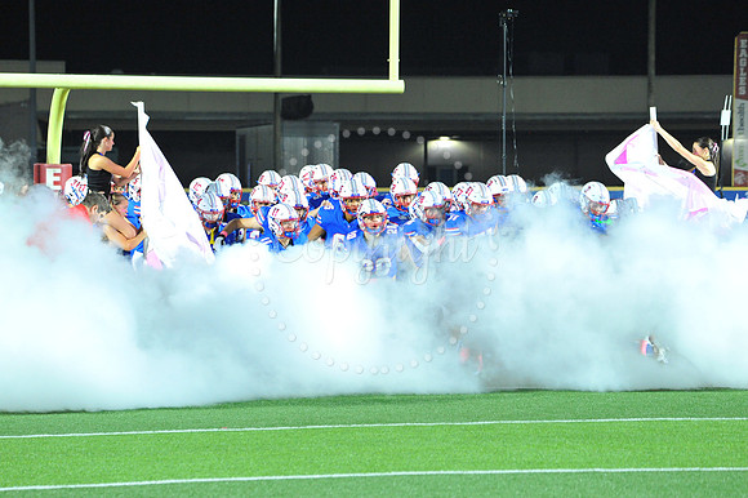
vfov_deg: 7.2
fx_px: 3945
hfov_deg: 10.8
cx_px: 374
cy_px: 249
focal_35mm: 190
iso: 5000
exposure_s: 1/160
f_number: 6.3
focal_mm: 190
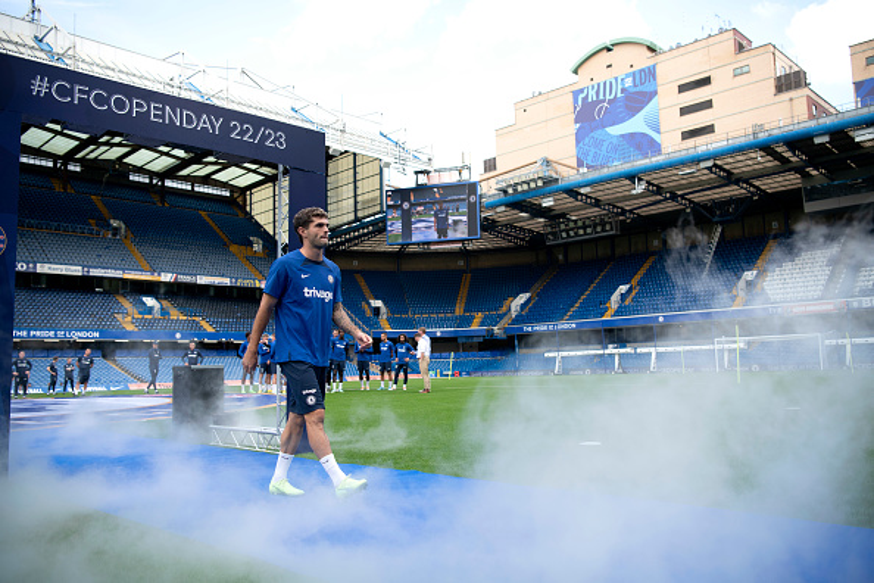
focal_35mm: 31
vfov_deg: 42.3
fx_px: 753
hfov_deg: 60.3
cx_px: 437
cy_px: 292
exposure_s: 1/640
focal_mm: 31
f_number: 5
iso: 250
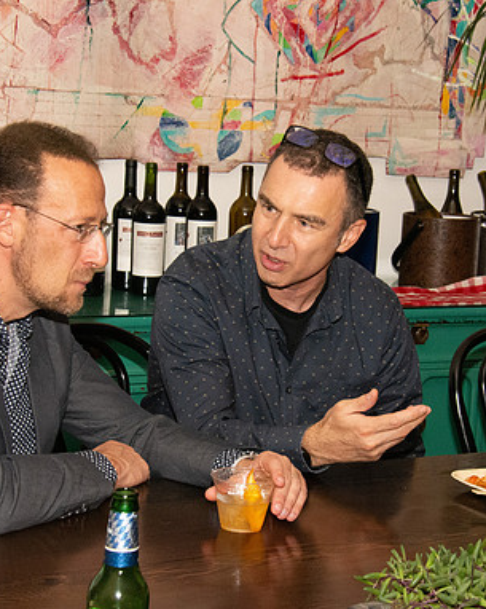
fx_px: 1926
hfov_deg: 14.4
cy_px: 307
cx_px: 236
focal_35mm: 107
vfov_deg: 18.0
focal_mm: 50
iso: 5000
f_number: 10
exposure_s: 1/160
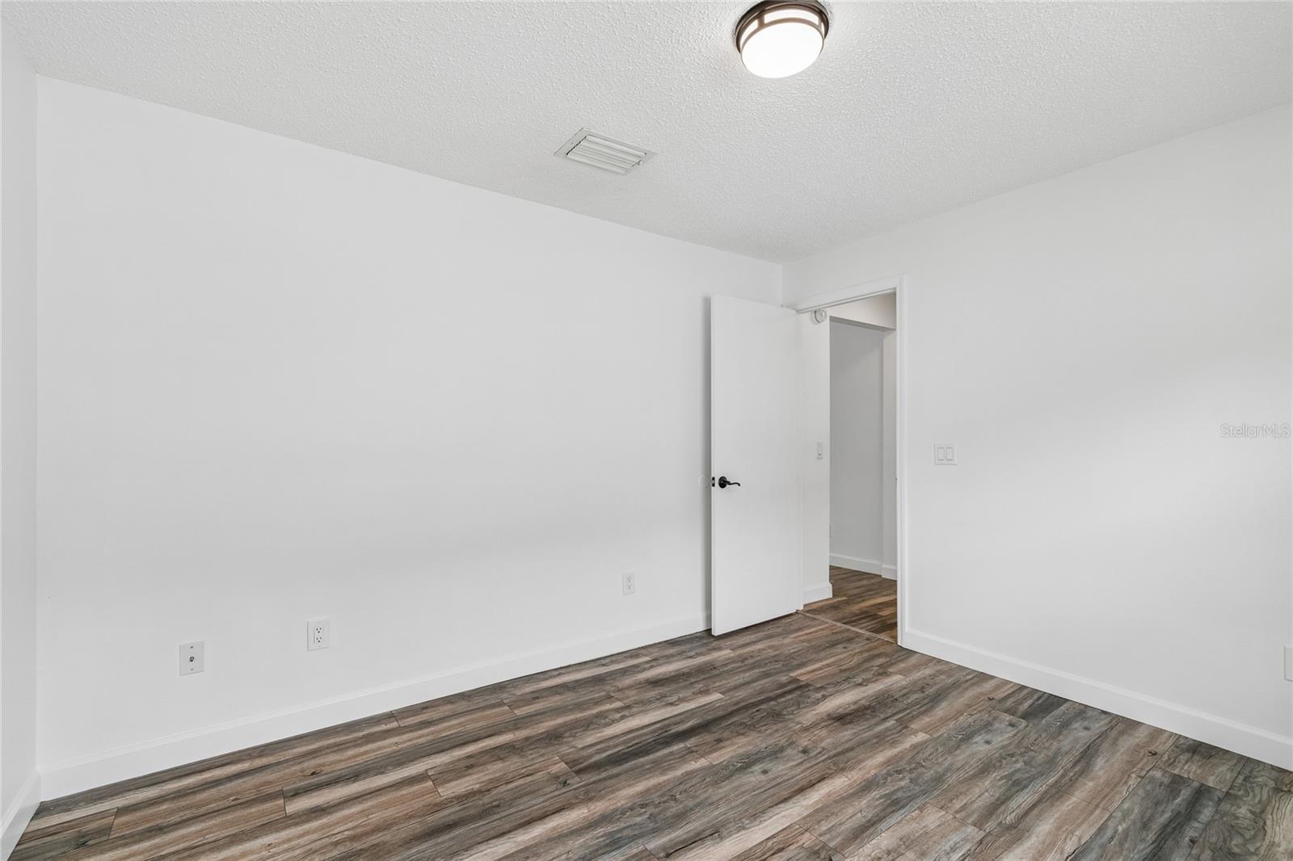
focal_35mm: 15
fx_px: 539
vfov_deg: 77.3
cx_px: 646
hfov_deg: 100.4
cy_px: 430
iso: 100
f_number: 8
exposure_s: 1/10
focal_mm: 10
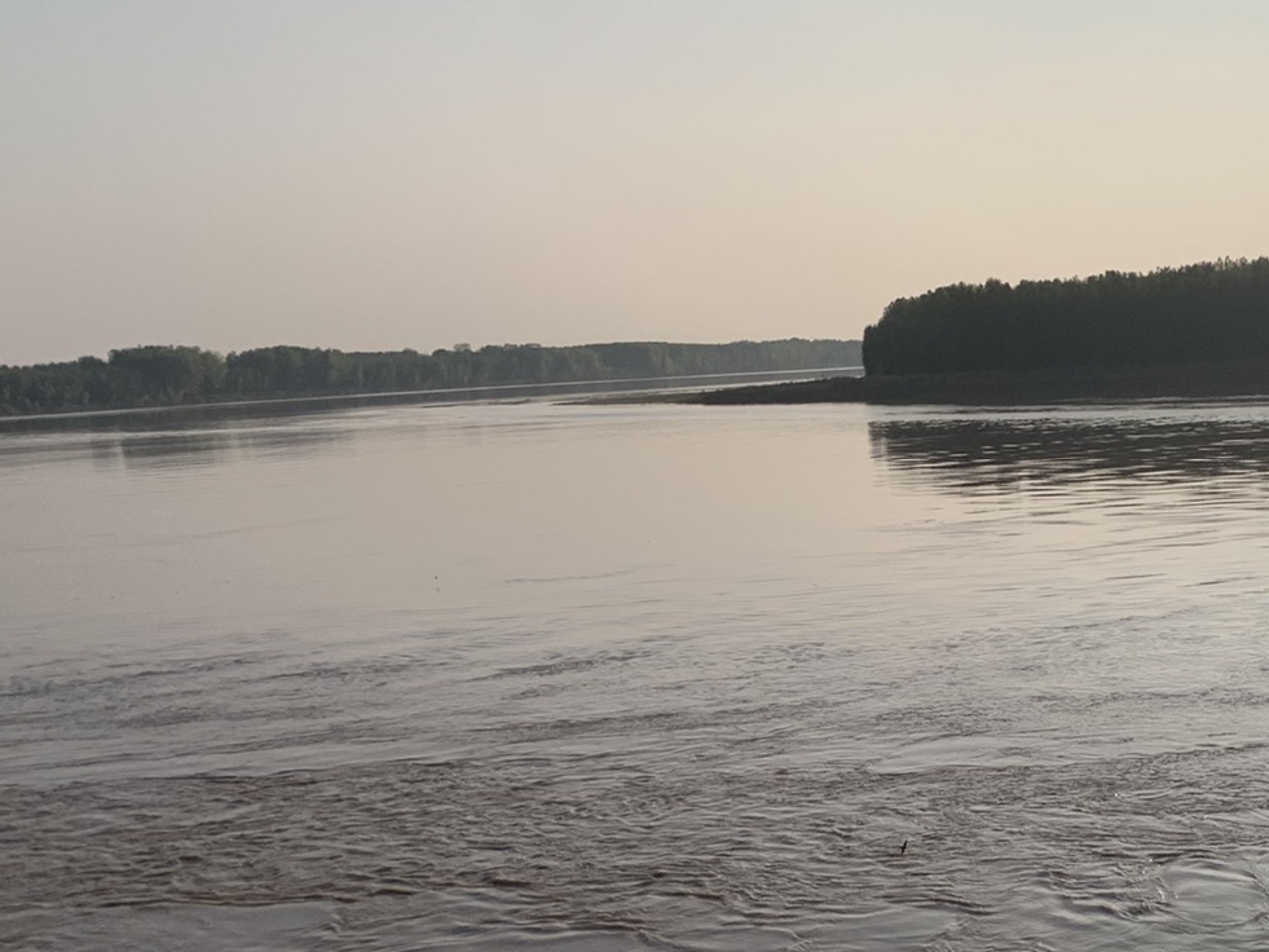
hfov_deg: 34.7
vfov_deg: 27.0
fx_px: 1943
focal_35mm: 53
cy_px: 772
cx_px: 1062
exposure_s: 1/6061
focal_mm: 4.25
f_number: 1.8
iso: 25
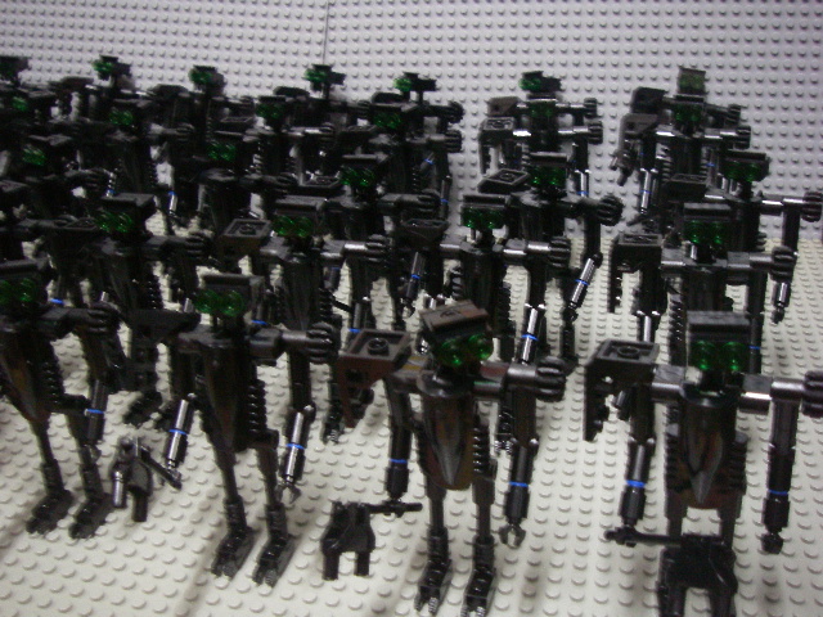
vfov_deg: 37.7
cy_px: 308
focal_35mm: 38
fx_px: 903
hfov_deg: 49.0
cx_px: 412
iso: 320
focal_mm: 6.3
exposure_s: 1/4
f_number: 3.3
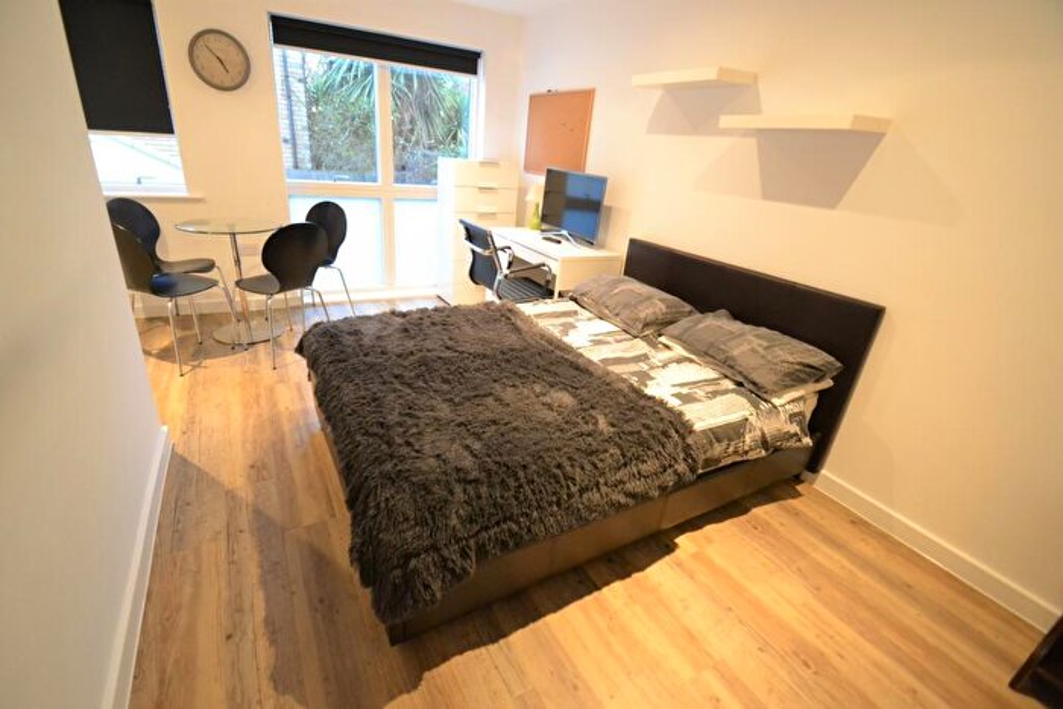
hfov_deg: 100.4
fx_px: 443
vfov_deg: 77.4
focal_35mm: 15
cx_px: 532
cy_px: 354
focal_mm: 10
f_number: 3.5
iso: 2500
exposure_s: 1/60
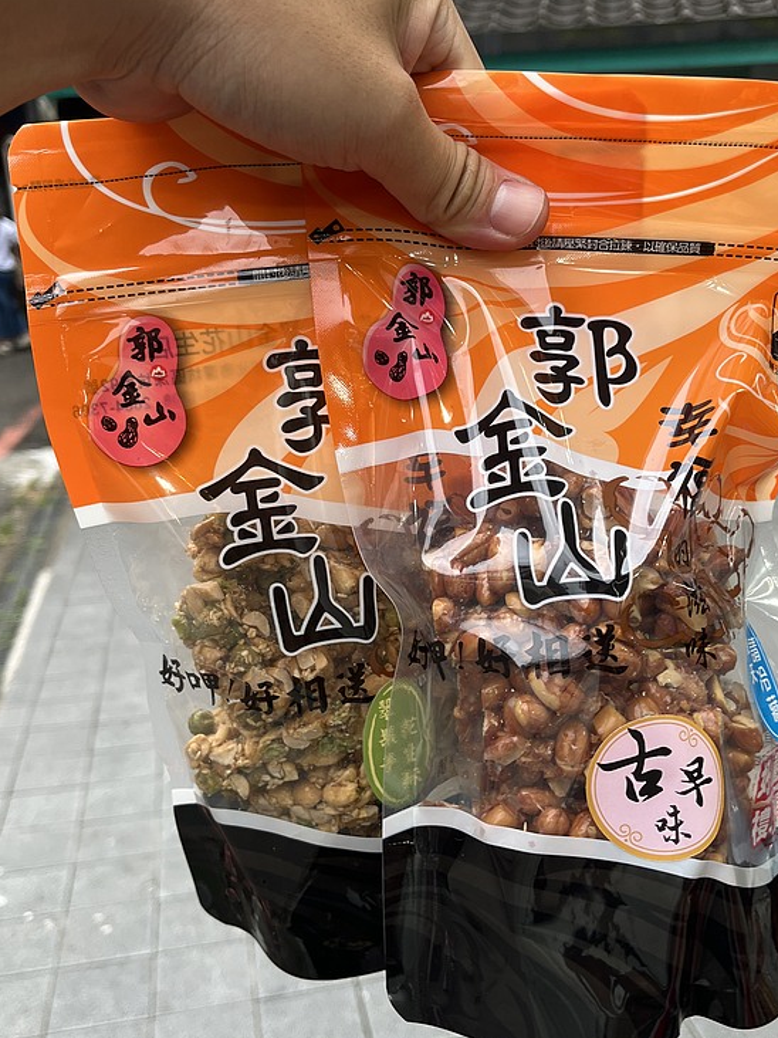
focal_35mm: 37
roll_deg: +2.3
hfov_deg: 38.6
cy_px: 503
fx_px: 1109
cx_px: 440
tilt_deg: -15.7
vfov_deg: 50.1
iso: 40
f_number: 1.6
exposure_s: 1/120
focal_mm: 5.1
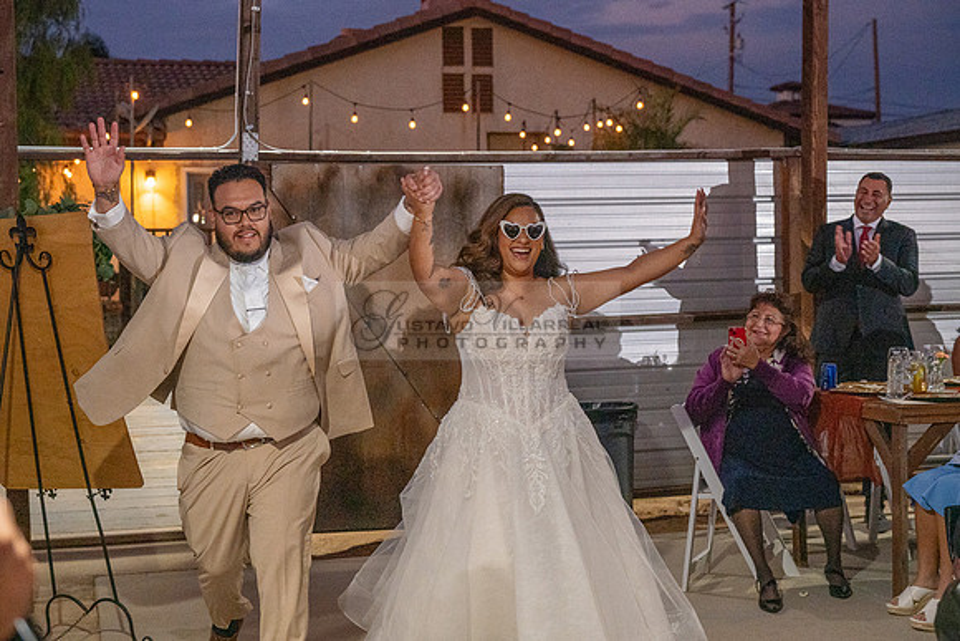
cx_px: 480
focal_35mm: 55
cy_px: 321
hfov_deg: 36.4
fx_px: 1460
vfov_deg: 24.7
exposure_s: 1/250
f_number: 4
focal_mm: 52
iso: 4000
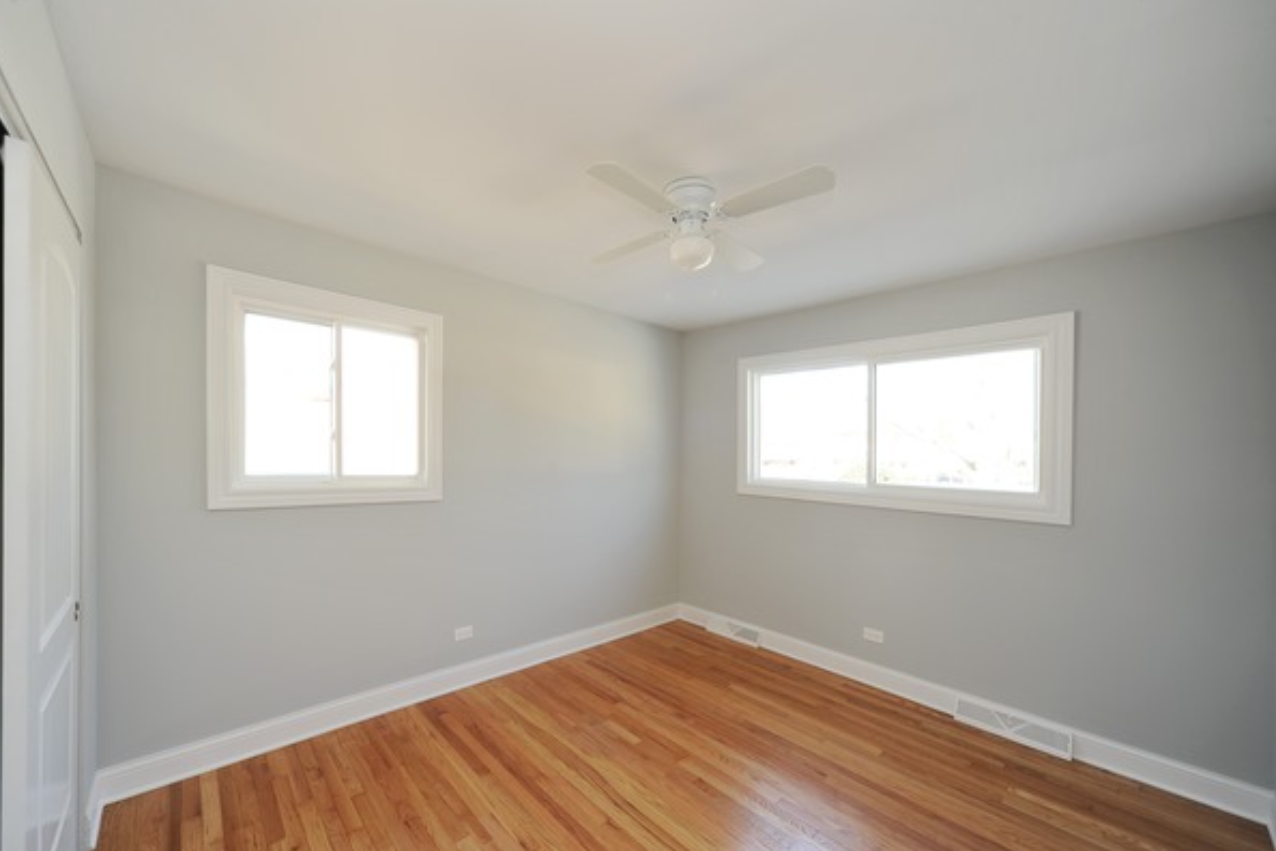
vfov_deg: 81.1
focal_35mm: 14
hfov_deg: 104.1
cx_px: 593
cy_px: 447
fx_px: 496
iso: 200
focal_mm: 13
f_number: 8
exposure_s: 1/10
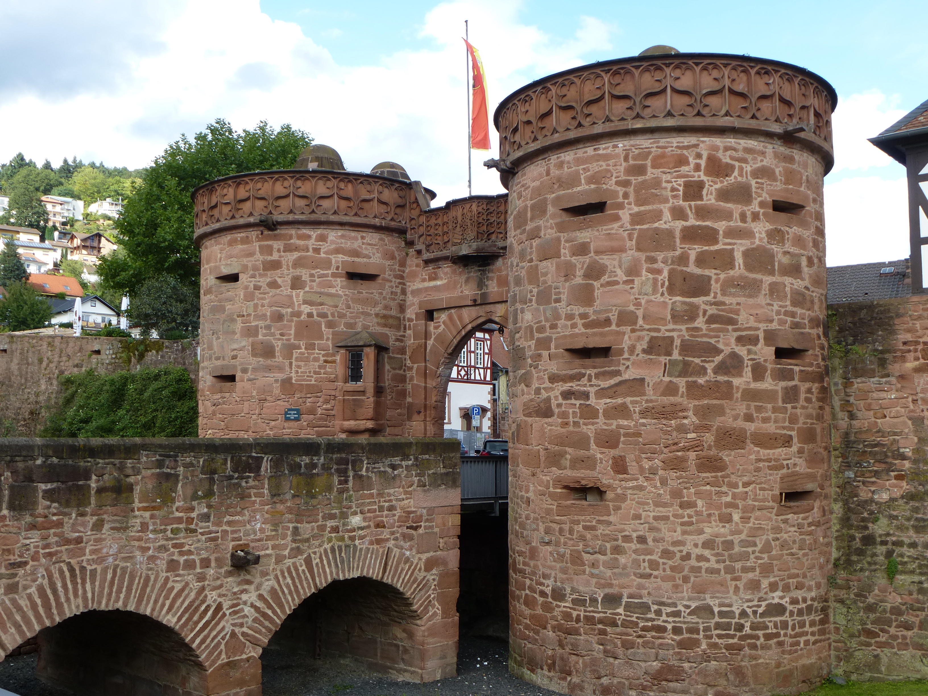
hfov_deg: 51.4
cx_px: 464
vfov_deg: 39.7
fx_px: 965
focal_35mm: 36
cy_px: 348
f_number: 4
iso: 100
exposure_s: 1/200
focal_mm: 6.4
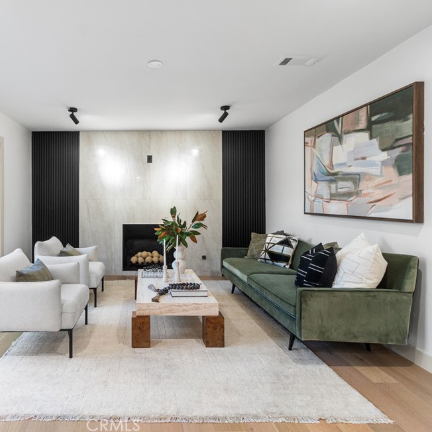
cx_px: 151
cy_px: 209
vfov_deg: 74.8
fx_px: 282
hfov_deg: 73.0
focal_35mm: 20
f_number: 7.1
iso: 320
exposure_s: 1/6
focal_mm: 10
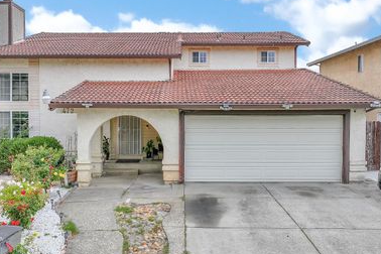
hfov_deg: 57.1
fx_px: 349
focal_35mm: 33
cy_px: 125
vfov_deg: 40.0
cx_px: 172
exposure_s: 1/3200
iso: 400
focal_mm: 12.29
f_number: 2.8
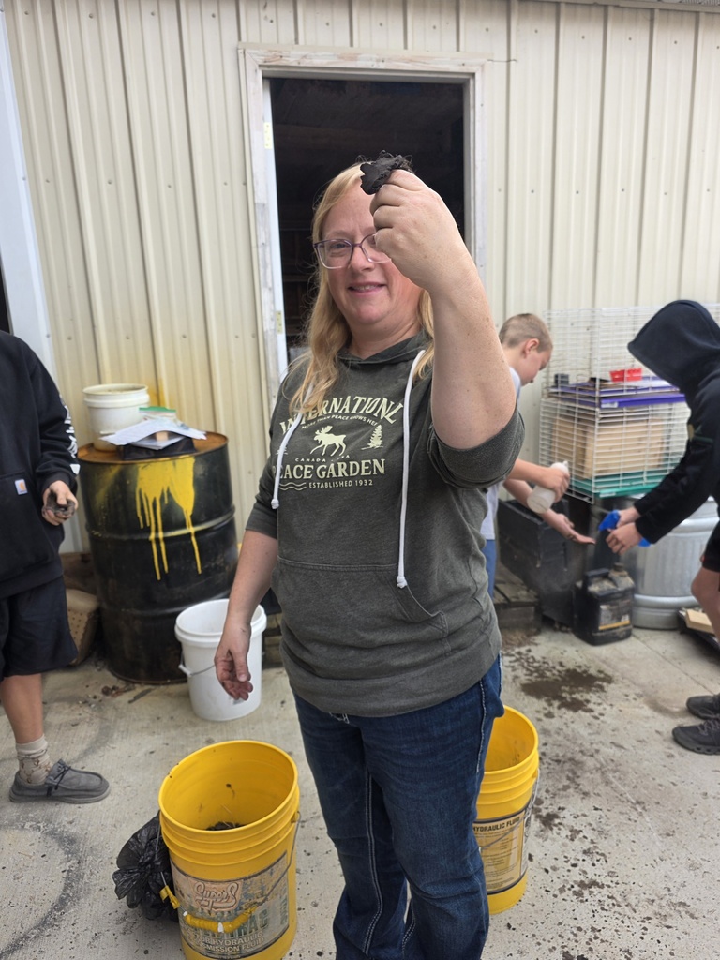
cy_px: 480
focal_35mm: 23
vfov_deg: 73.9
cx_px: 360
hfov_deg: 58.9
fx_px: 638
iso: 32
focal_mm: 6.3
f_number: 1.7
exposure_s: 1/182
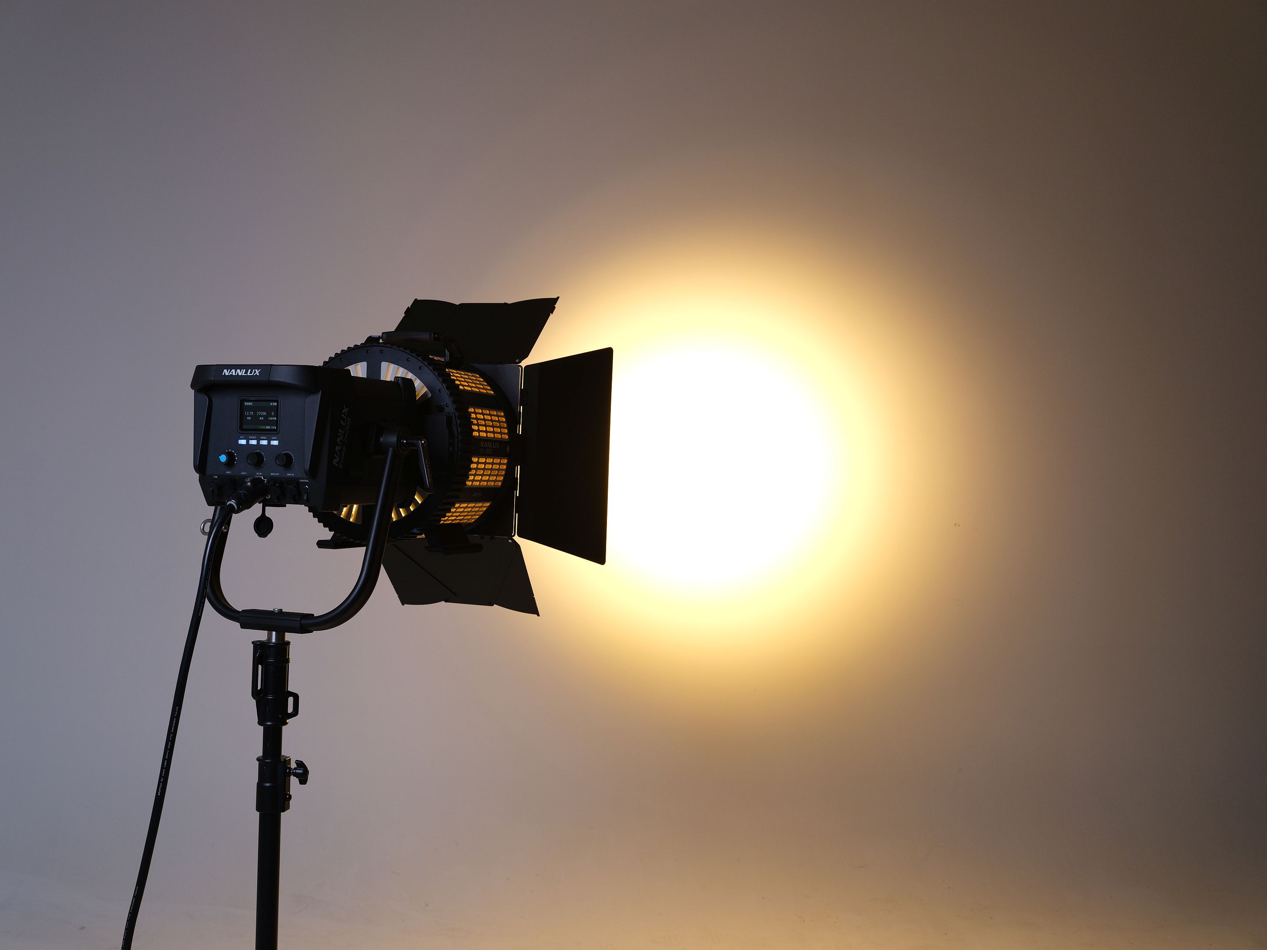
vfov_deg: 39.7
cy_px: 475
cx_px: 634
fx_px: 1318
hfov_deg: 51.4
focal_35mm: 36
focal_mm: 45
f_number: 6.4
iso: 2000
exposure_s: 1/100
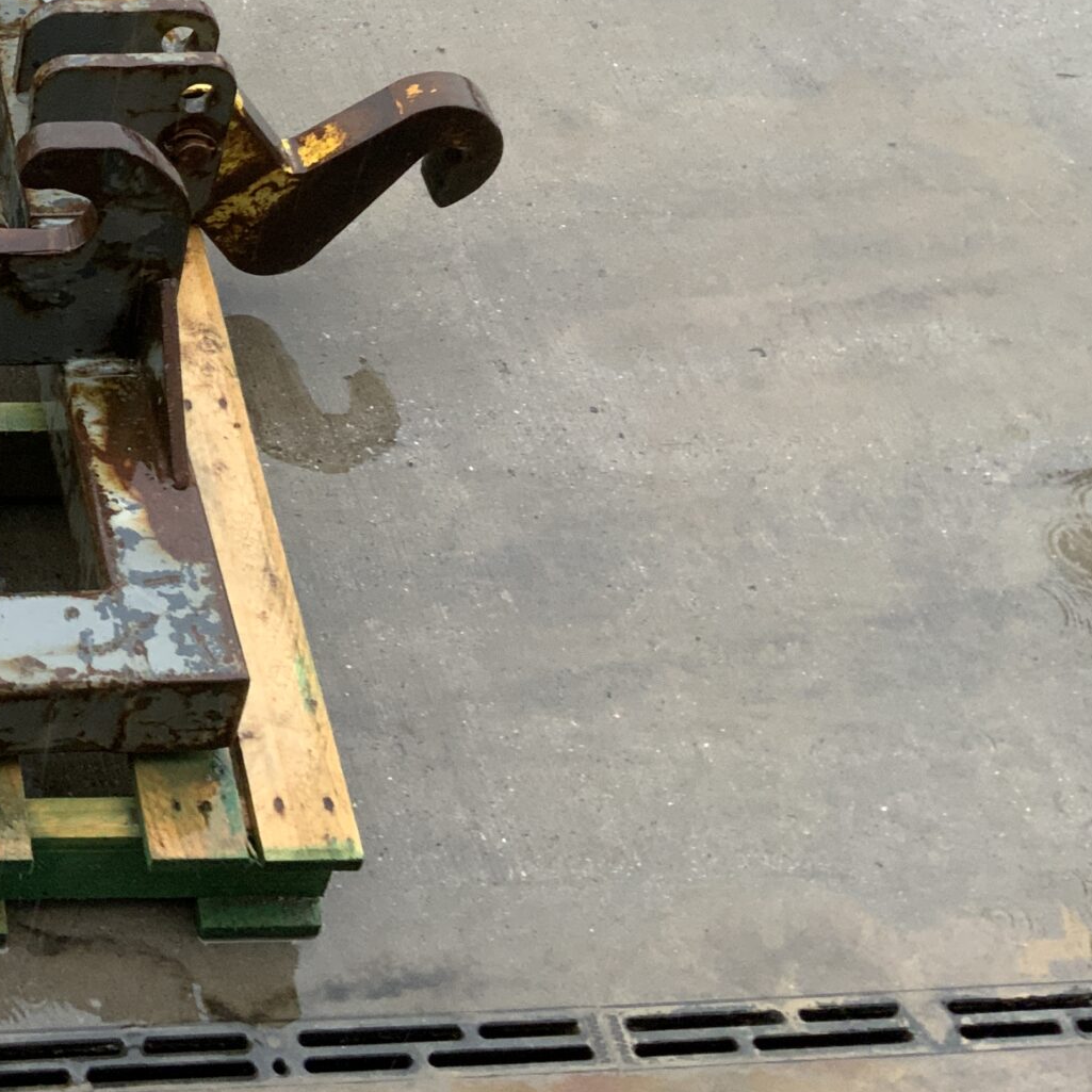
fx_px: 2284
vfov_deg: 26.6
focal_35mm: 64
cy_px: 293
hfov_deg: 24.5
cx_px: -196
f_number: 1.8
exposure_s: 1/101
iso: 64
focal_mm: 3
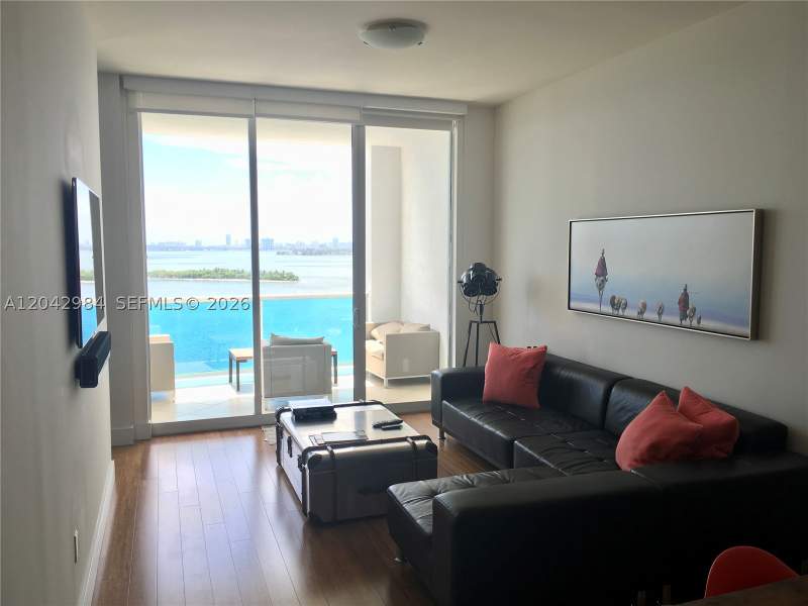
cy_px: 303
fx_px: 677
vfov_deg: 48.2
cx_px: 404
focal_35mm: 29
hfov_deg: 61.7
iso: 25
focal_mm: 4.15
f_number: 2.2
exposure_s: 1/166
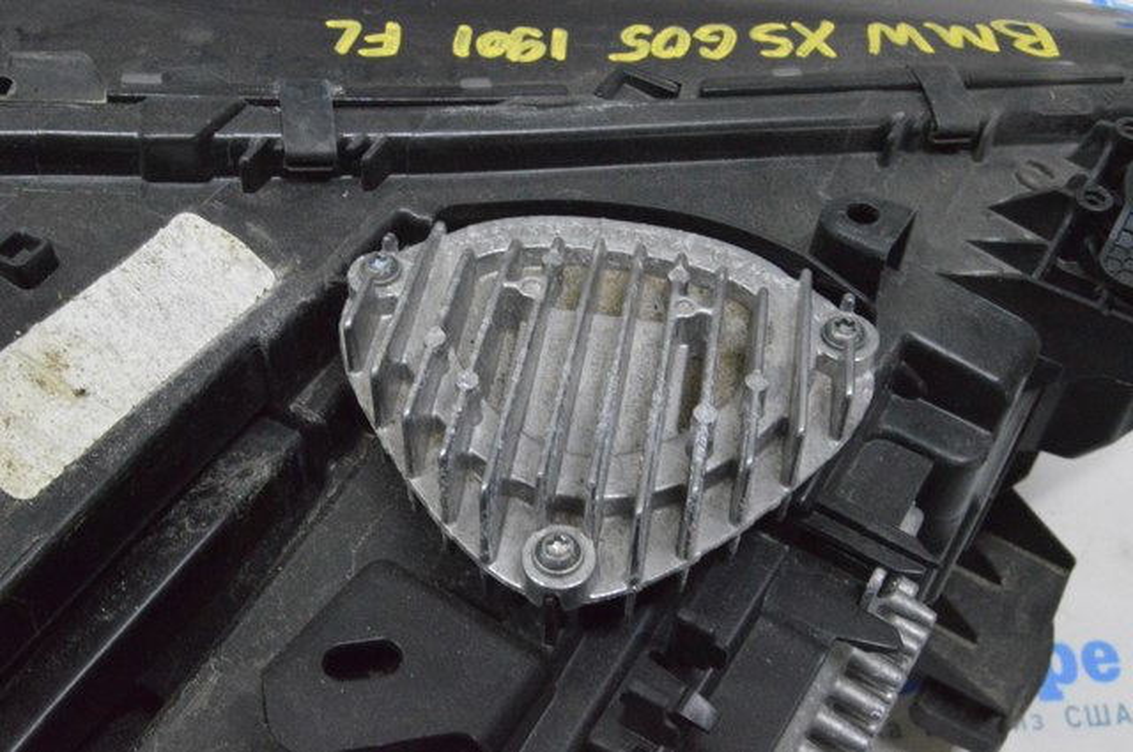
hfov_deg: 46.5
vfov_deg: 31.8
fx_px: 1320
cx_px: 566
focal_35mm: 42
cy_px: 376
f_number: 20
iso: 6400
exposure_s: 1/20
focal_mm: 28
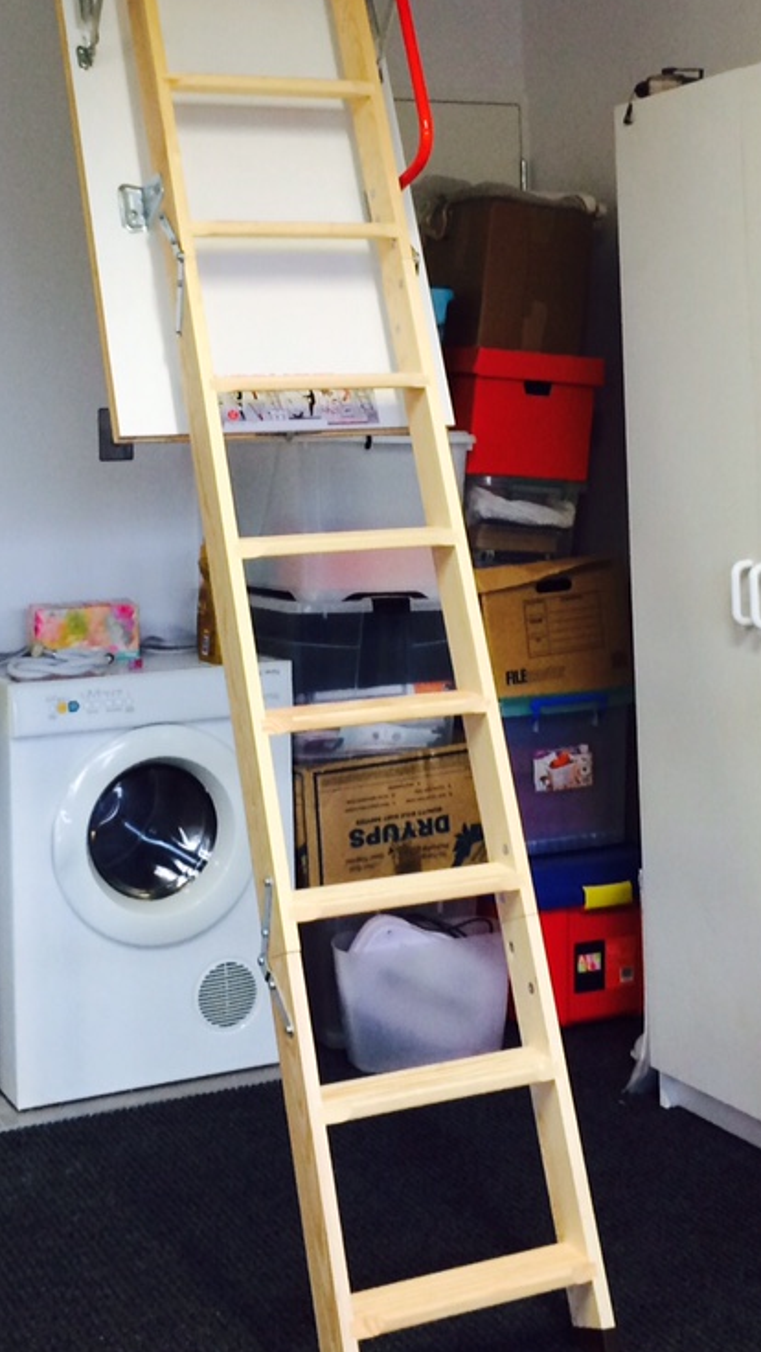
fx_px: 1971
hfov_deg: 21.9
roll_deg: +2.4
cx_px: 404
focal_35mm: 55
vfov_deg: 37.1
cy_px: 373
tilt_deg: +0.0
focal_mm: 4.15
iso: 100
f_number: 2.2
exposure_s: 1/30
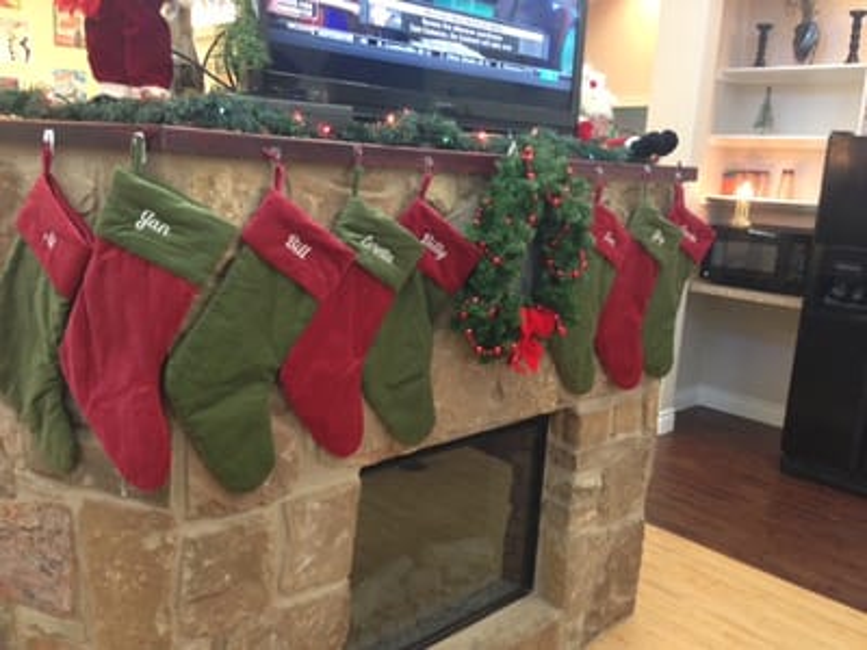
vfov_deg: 42.9
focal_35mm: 33
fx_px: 827
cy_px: 325
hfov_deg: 55.4
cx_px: 434
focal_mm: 4.13
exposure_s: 1/20
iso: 160
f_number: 2.4
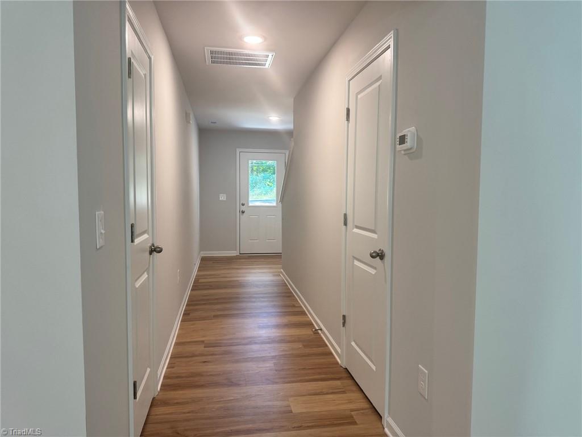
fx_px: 404
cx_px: 291
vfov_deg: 56.8
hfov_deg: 71.6
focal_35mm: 24
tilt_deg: -3.8
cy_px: 218
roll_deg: -0.9
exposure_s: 1/60
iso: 125
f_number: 1.78
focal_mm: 6.76
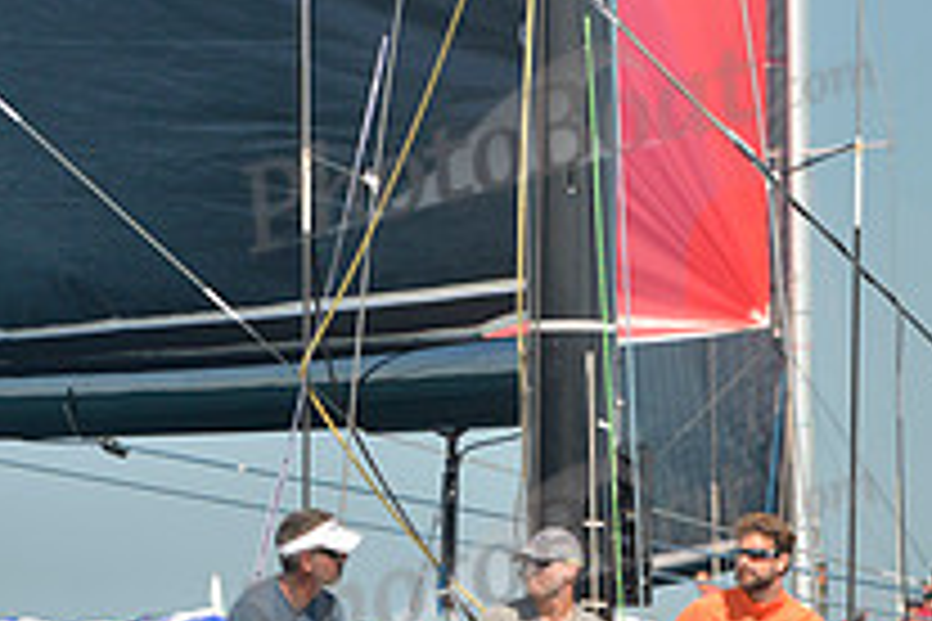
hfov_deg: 5.6
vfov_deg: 3.8
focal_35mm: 364
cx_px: 1112
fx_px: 9423
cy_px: 722
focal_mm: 130
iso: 400
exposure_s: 1/1250
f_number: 5
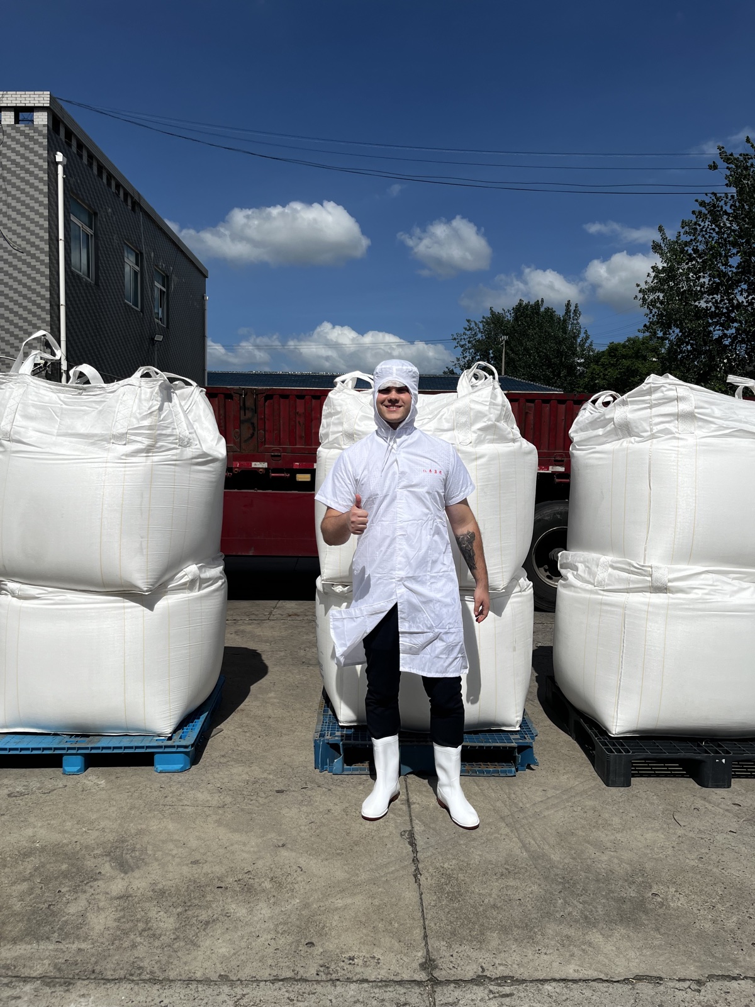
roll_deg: -0.7
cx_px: 378
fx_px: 756
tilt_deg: -3.8
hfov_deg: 53.1
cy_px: 504
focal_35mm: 26
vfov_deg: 67.3
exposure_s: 1/10870
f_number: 1.6
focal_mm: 5.1
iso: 50
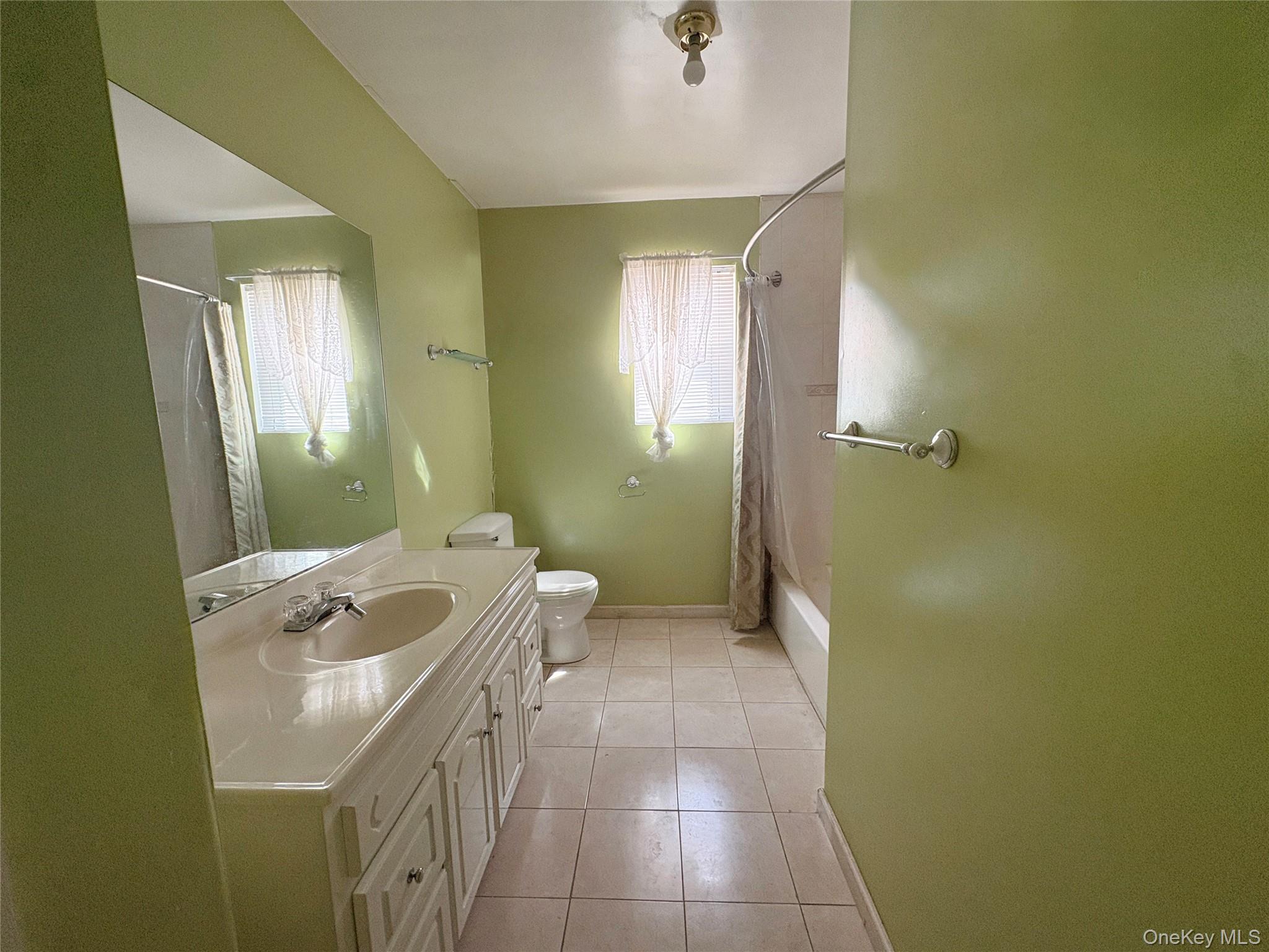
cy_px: 476
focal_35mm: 14
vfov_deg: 85.7
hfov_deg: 102.1
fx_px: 513
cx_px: 634
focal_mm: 2.22
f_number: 2.2
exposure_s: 1/60
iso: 250
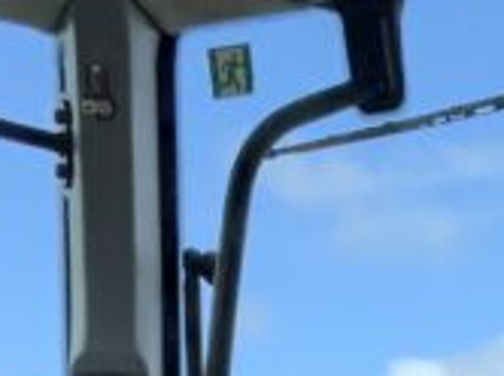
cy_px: 801
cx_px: 613
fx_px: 2602
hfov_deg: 10.9
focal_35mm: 179
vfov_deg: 7.8
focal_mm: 3
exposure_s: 1/422
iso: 16
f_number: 1.8
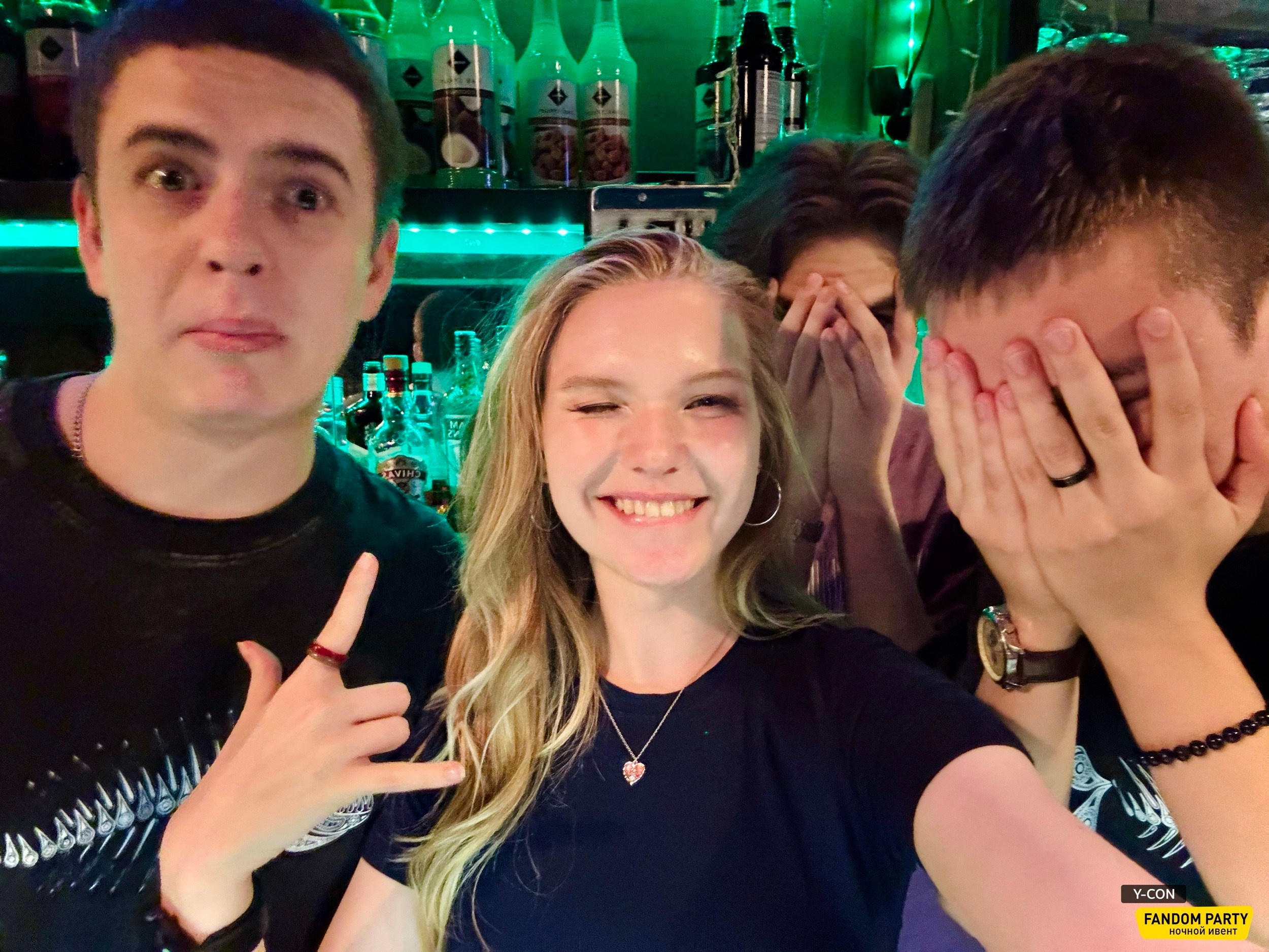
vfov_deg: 58.9
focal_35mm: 23
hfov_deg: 73.9
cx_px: 634
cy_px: 476
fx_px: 843
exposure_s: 1/17
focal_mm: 2.69
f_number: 1.9
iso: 800
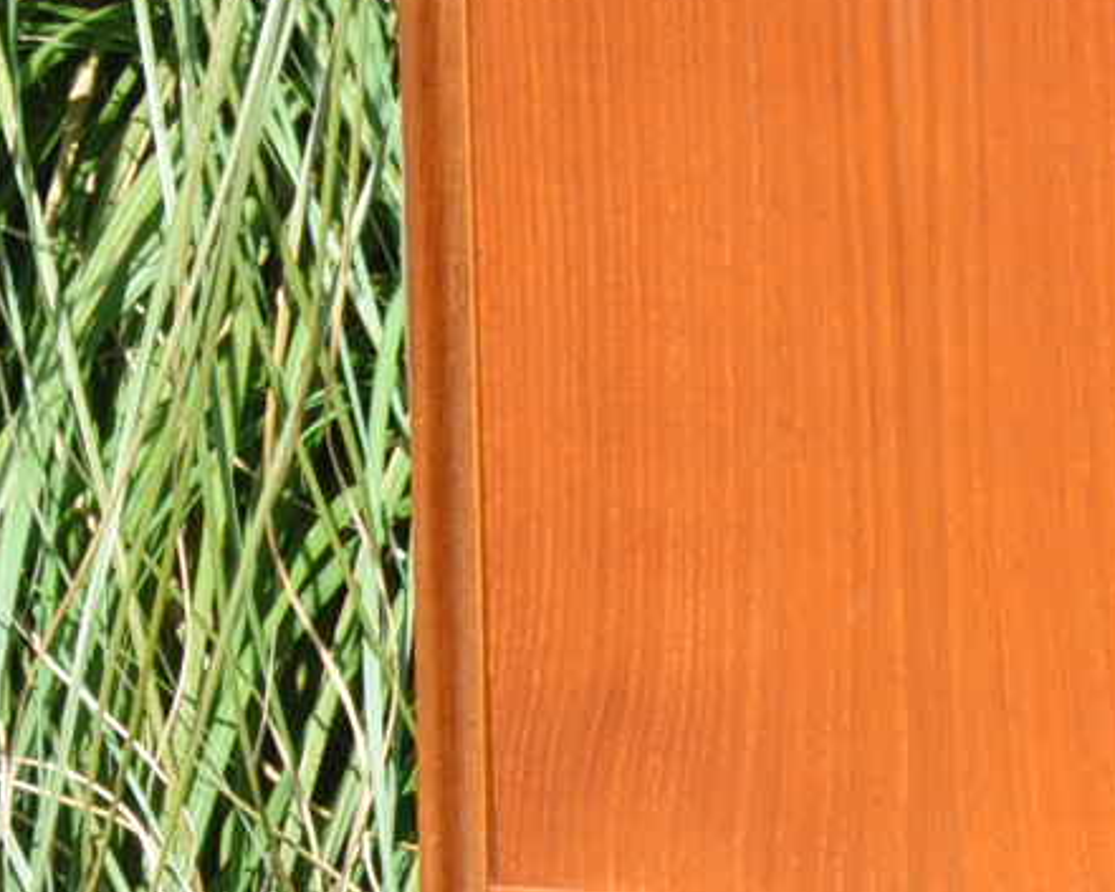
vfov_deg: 2.2
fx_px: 23675
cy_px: 1135
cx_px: 2283
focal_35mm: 717
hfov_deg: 2.7
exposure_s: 1/320
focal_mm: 105
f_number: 9
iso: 320
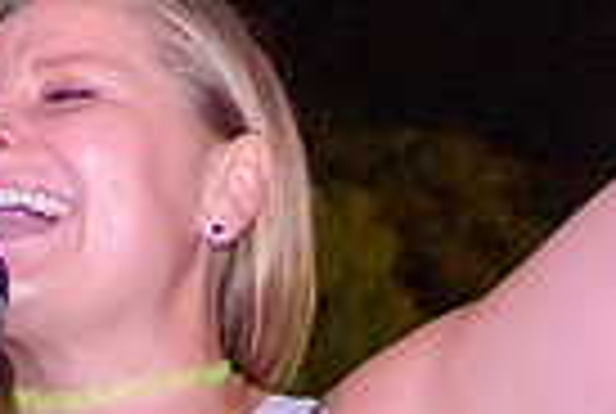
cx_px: 162
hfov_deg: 15.0
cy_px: 511
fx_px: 2332
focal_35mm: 136
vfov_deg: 10.0
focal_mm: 20
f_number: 3.5
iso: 6400
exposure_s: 1/60
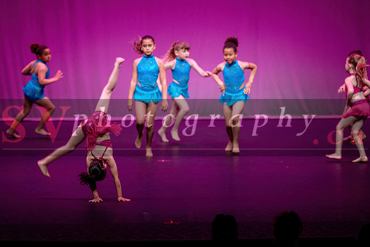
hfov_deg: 12.7
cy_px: 133
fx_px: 1662
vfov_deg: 8.5
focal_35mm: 162
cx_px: 171
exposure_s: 1/250
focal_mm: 150
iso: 1250
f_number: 2.8
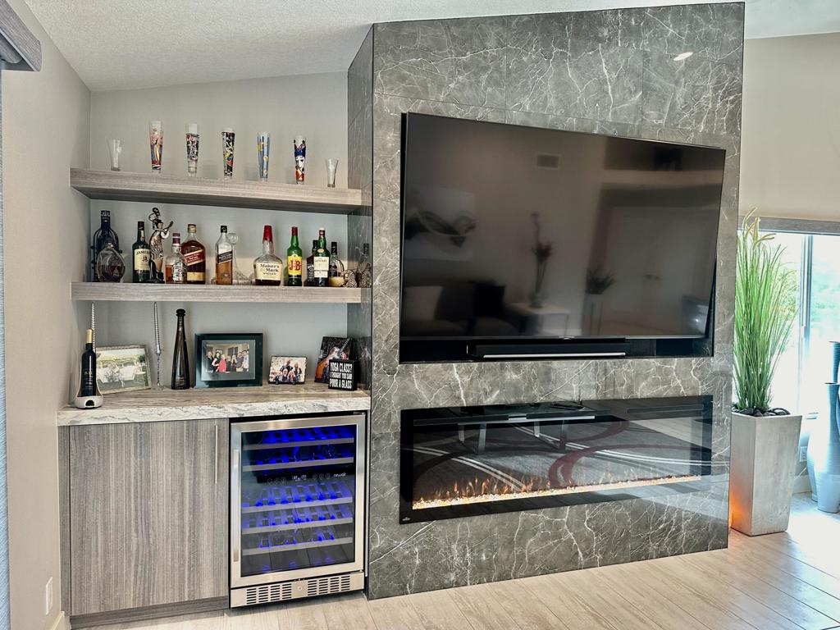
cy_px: 315
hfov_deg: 71.6
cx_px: 420
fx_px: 582
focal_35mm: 24
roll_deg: -0.1
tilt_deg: -1.3
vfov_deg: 56.8
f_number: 1.78
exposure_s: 1/60
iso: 200
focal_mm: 6.86
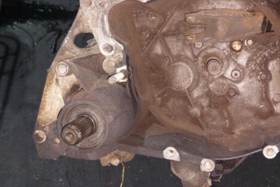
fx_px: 264
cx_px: 175
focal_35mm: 34
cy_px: 60
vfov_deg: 38.4
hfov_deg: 55.2
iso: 320
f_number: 1.8
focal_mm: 5.23
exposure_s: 1/50
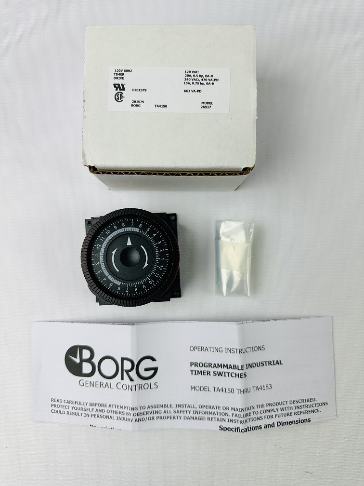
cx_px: 182
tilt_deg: -87.8
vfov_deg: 71.6
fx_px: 336
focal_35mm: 24
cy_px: 243
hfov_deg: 56.8
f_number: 1.78
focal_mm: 6.86
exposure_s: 1/167
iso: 64
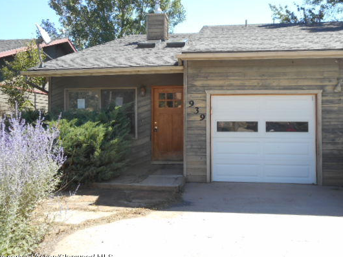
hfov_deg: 52.6
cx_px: 172
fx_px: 347
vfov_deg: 40.7
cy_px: 115
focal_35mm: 35
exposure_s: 1/160
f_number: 4
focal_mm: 5.2
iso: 80
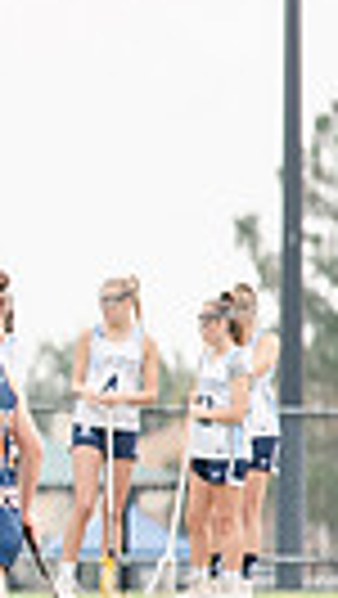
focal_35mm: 855
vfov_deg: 2.5
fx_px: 13597
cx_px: -798
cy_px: 443
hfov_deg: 1.4
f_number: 3.2
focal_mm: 180
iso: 250
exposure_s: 1/1250
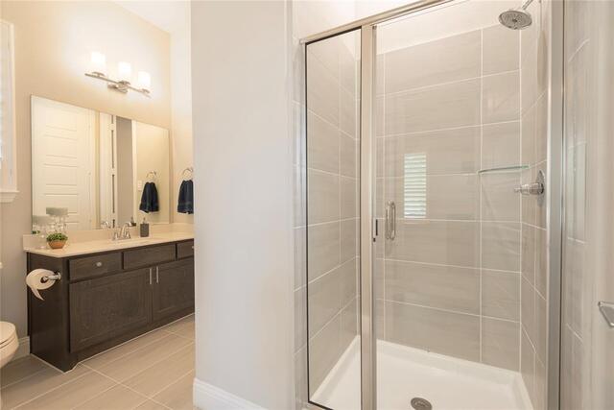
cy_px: 205
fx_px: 273
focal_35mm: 16
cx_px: 307
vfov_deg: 73.8
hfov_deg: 96.7
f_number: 7.1
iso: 100
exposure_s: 1/1.67
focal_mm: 16
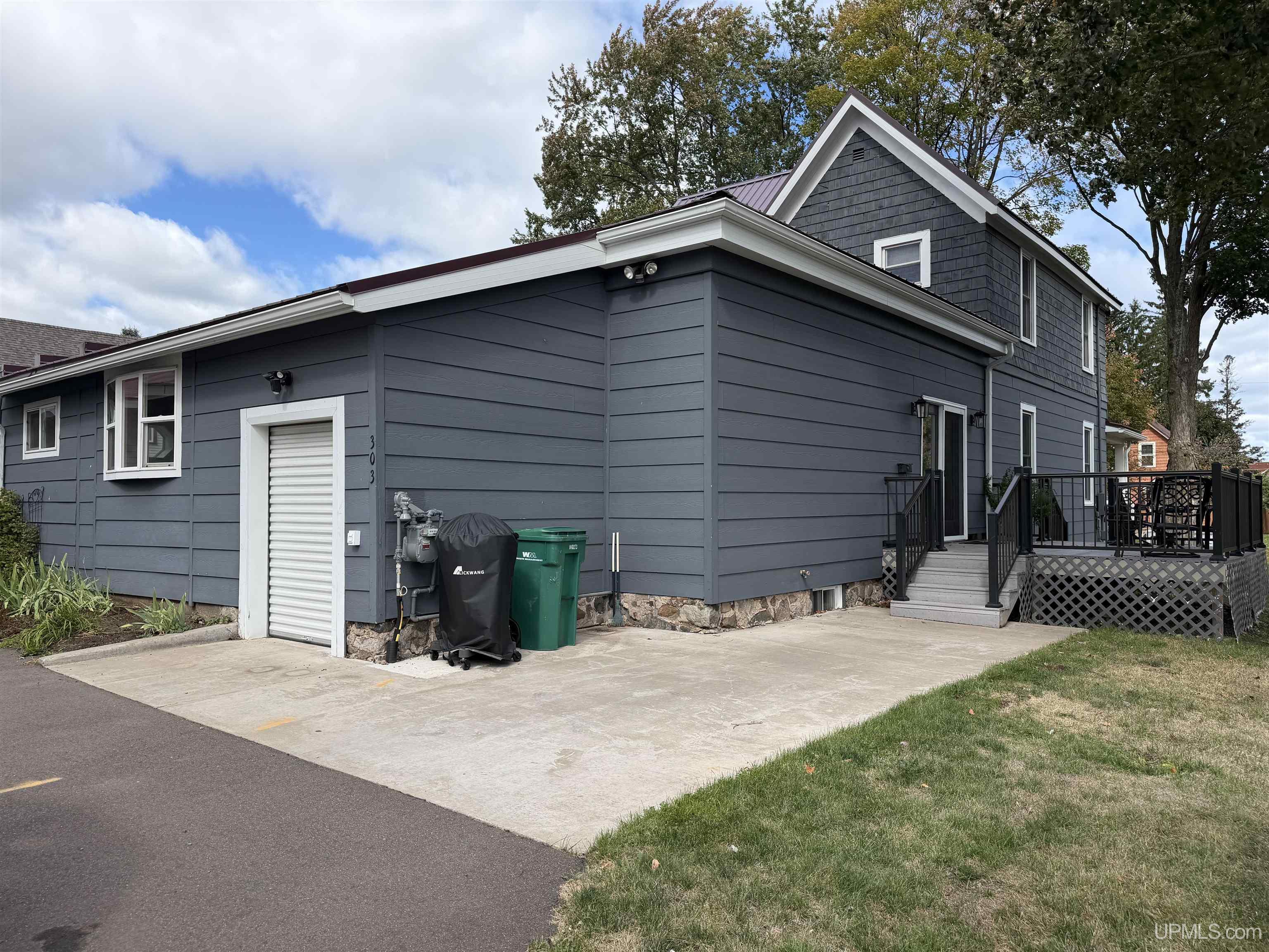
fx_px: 880
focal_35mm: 24
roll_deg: +0.9
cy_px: 476
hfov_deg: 71.6
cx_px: 634
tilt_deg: +1.1
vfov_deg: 56.8
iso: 80
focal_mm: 6.76
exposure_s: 1/3021
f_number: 1.78
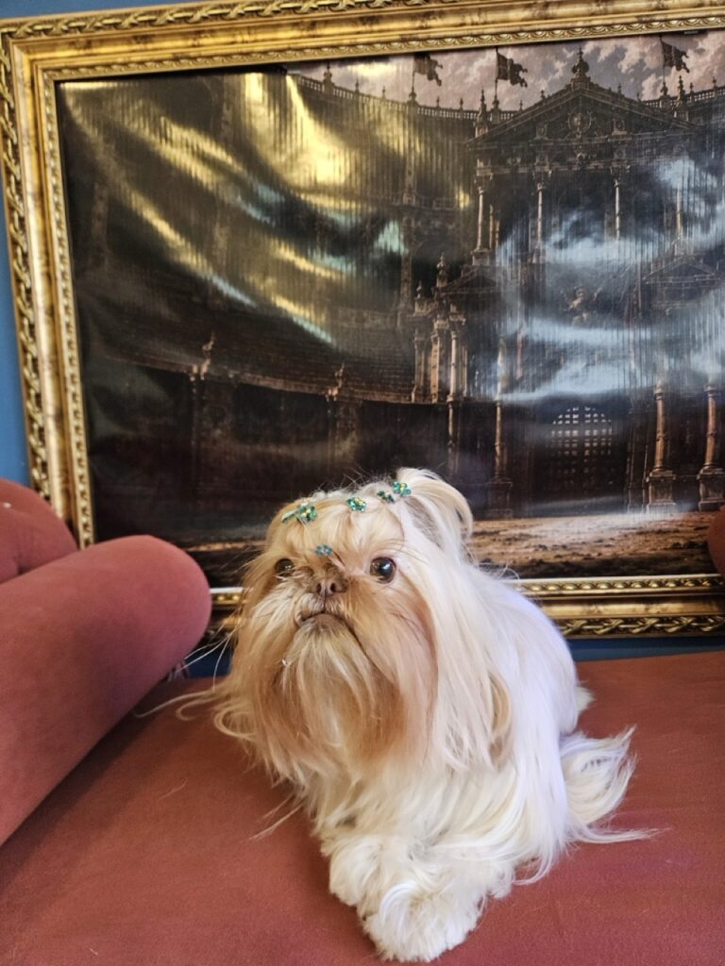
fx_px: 642
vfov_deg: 73.9
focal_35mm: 23
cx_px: 362
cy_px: 483
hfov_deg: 58.9
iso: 640
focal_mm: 5.4
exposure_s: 1/170
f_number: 1.8
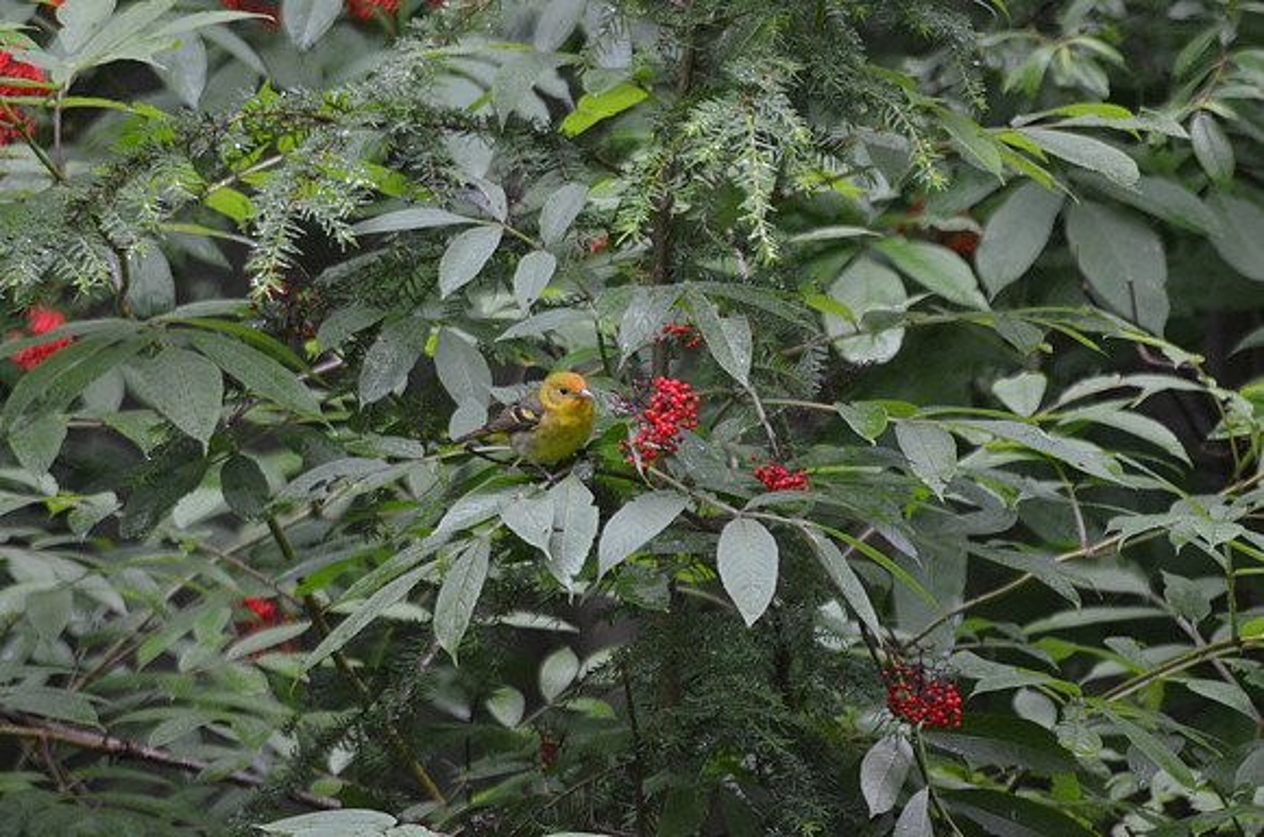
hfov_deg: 4.6
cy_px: 418
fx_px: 15765
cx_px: 632
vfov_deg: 3.0
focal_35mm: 450
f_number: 5.6
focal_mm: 300
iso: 1800
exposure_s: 1/500
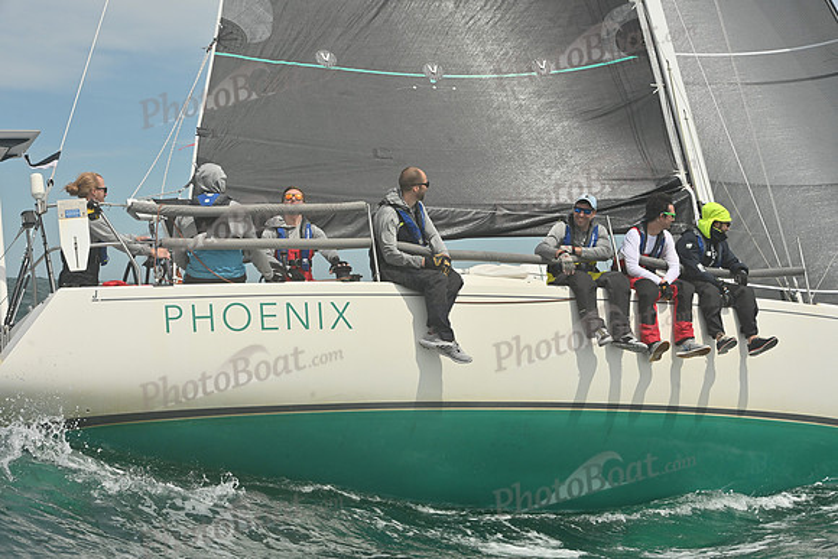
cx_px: 419
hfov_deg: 28.8
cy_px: 280
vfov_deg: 19.5
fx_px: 1630
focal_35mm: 70
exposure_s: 1/1250
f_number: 11
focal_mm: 70
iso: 320
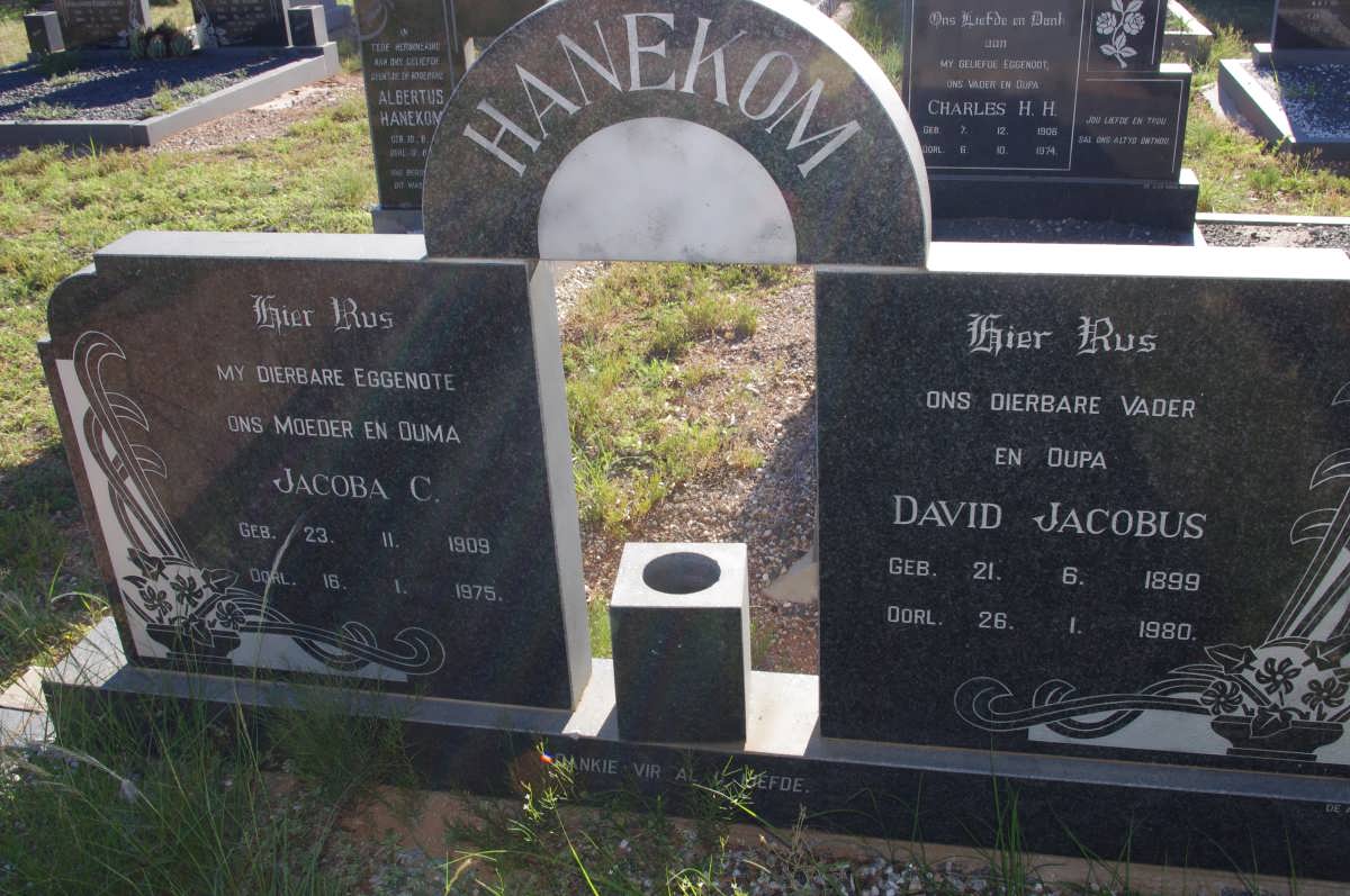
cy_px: 448
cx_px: 675
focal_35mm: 36
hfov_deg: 53.2
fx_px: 1348
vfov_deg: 36.8
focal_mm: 24.38
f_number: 11
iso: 200
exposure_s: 1/60
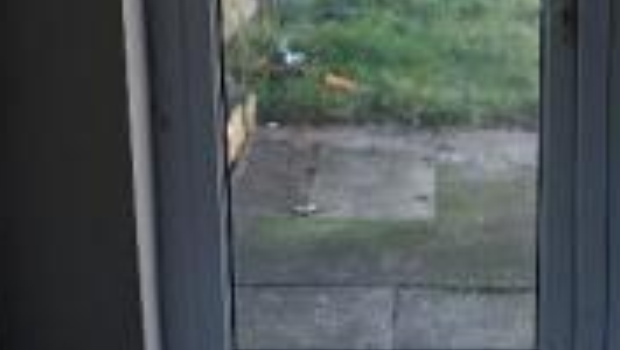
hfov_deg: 18.9
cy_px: 310
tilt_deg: -17.3
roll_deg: -0.5
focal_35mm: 111
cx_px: 552
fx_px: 1827
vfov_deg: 10.9
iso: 25
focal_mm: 3.3
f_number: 2.4
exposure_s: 1/50
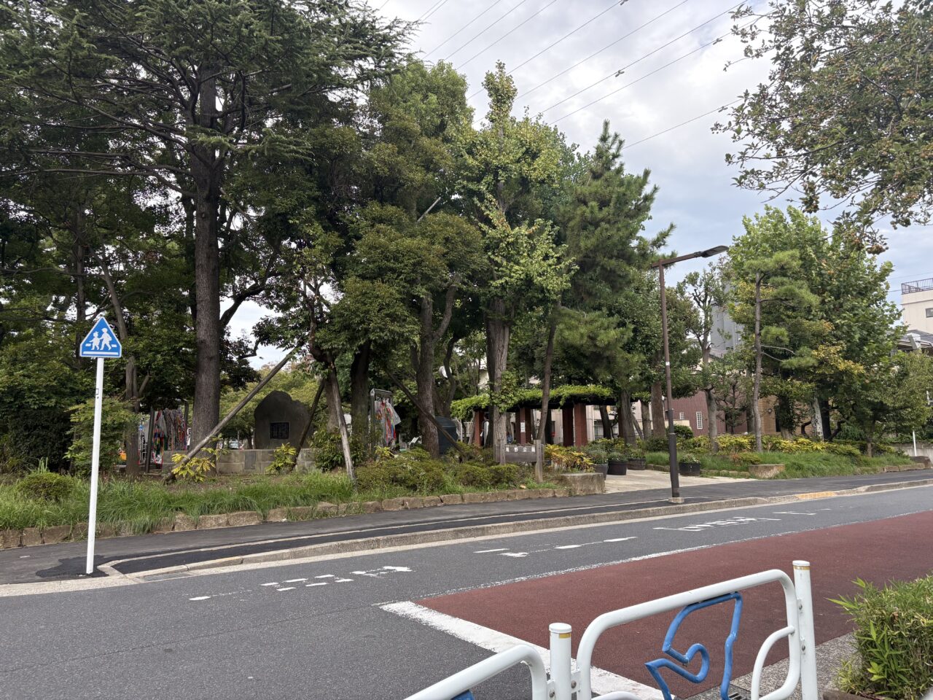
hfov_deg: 67.3
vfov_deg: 53.1
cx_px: 466
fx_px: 701
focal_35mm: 26
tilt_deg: +8.1
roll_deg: +1.8
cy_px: 350
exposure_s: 1/782
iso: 64
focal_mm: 5.96
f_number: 1.6
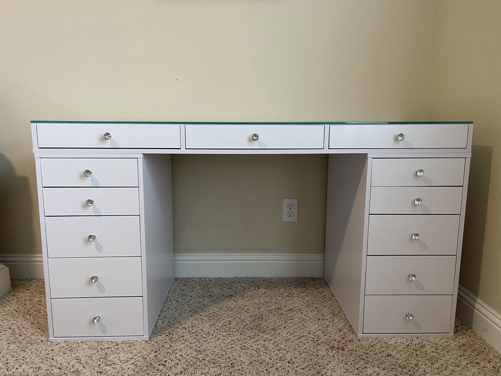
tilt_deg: -9.4
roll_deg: -0.3
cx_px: 250
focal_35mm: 26
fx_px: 376
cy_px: 188
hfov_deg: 67.3
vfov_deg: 53.1
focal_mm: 5.1
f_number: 1.6
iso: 320
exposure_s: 1/60
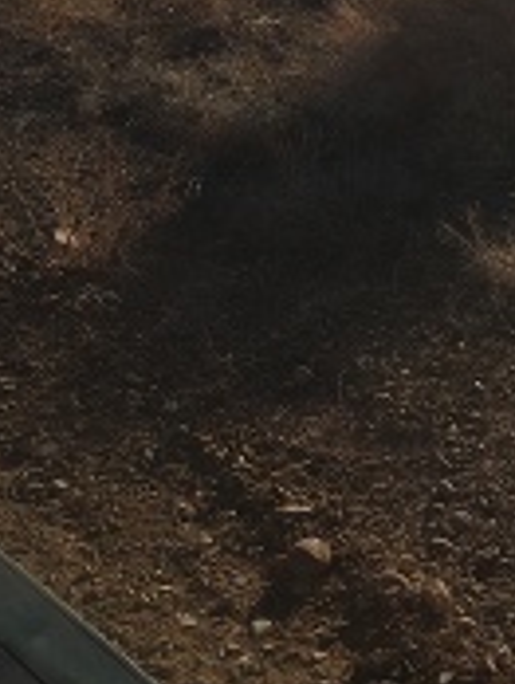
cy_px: 8
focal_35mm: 80
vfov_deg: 23.4
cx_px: 421
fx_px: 1583
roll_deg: +3.5
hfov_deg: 18.3
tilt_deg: -12.0
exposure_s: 1/4950
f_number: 2.2
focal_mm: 4.15
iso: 32
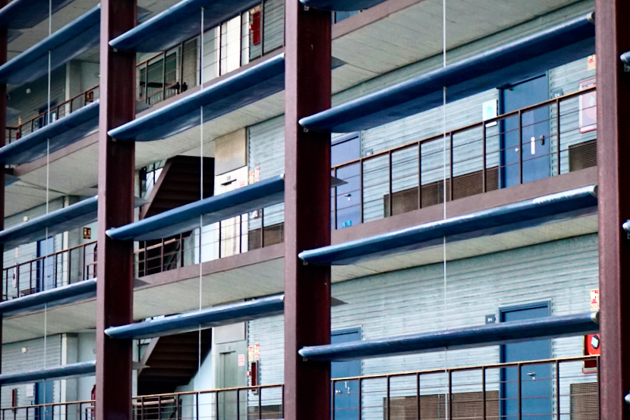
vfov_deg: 12.7
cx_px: 354
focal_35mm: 108
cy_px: 265
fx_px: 1891
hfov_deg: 18.9
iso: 4000
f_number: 4
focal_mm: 70
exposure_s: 1/160
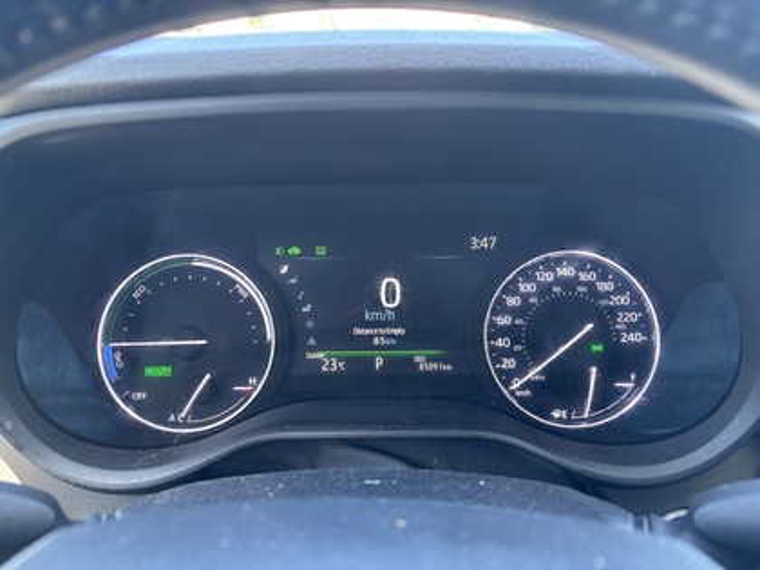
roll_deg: +0.5
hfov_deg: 67.3
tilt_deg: -22.9
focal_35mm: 26
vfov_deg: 53.1
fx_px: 571
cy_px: 285
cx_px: 380
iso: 200
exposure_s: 1/60
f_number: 1.6
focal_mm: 5.96
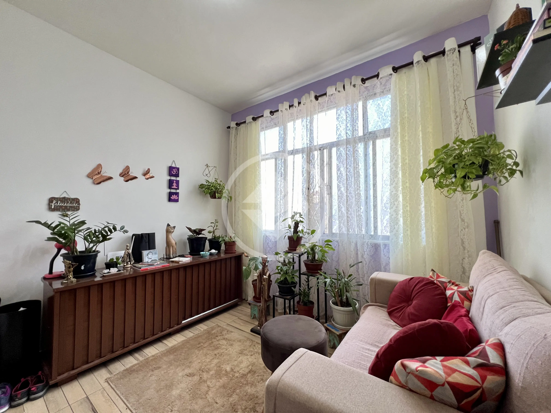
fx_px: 207
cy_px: 206
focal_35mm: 13
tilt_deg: +1.9
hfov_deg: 106.2
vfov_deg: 89.9
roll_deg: -0.5
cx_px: 276
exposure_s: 1/72
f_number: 1.8
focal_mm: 1.57
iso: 250
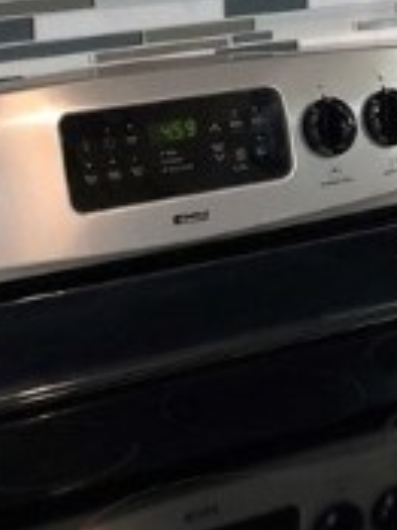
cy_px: 55
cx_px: 467
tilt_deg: -9.3
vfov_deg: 15.8
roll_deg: -0.7
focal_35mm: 123
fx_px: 1883
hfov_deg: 11.8
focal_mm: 3.99
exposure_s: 1/15
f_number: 1.8
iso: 50
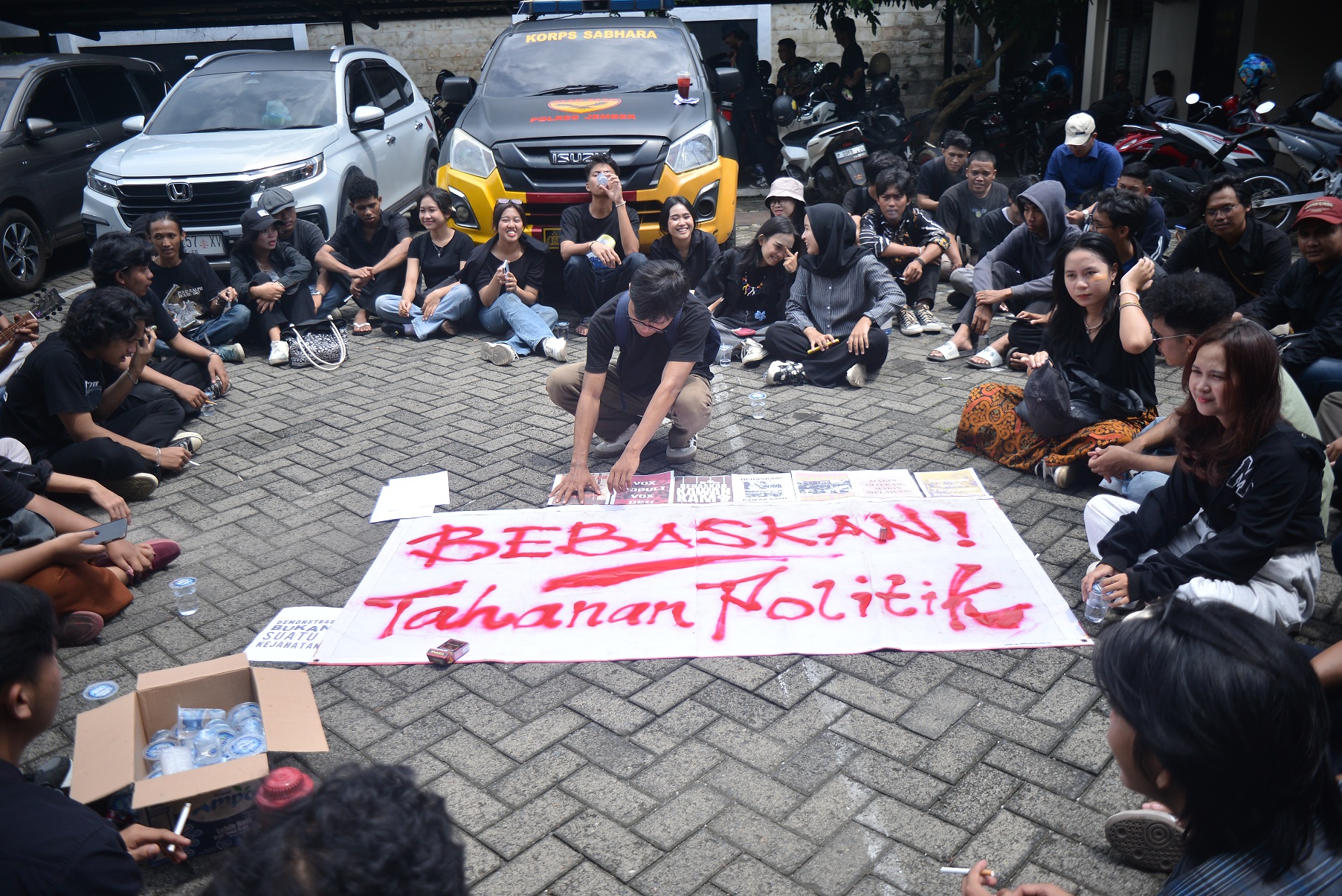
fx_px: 1081
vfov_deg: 45.0
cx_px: 671
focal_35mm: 29
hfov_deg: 63.6
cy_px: 448
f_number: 4.2
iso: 400
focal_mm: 29
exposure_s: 1/1600
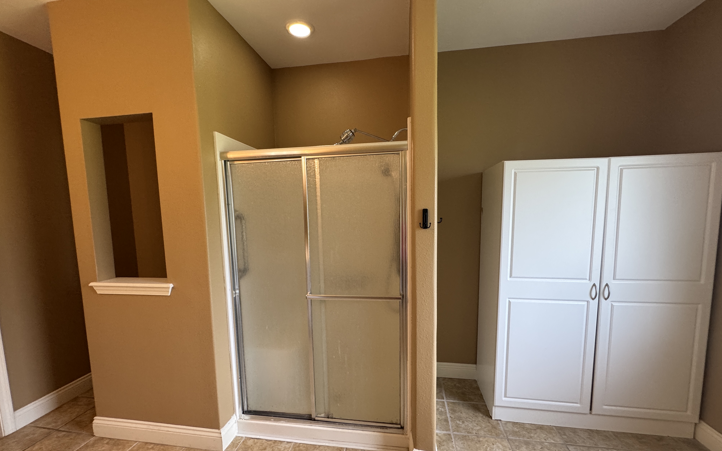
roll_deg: +0.9
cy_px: 245
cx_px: 358
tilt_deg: -7.0
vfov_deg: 74.6
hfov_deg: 101.5
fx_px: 295
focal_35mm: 15
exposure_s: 1/120
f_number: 2.2
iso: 250
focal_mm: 2.22
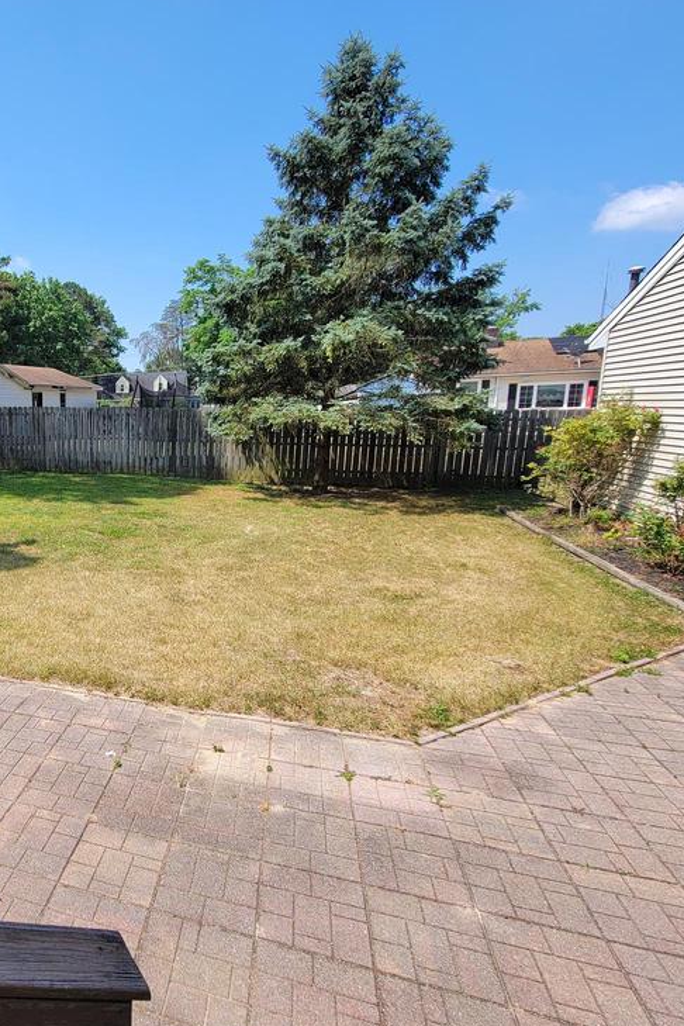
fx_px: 541
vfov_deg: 86.9
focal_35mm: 19
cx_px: 79
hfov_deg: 56.5
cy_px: 525
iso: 50
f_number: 2.2
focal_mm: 2.2
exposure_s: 1/1019
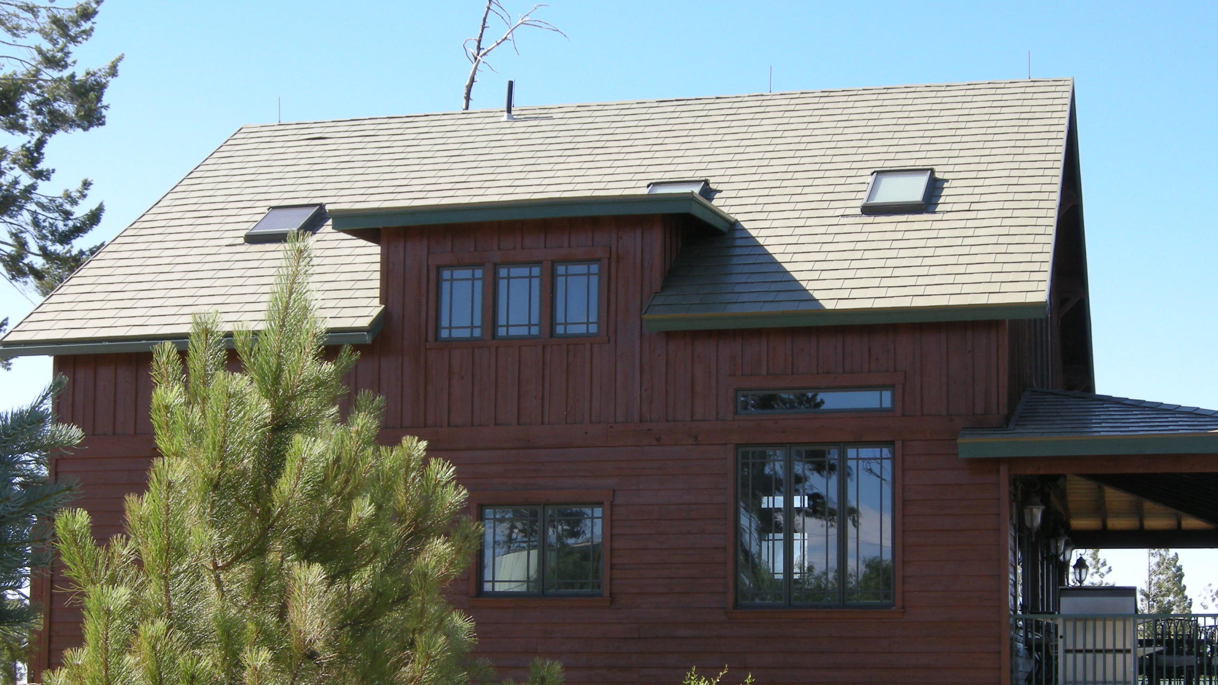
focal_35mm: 67
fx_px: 2164
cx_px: 745
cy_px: 477
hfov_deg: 31.3
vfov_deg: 17.9
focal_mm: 10.1
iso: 64
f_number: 4.3
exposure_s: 1/172
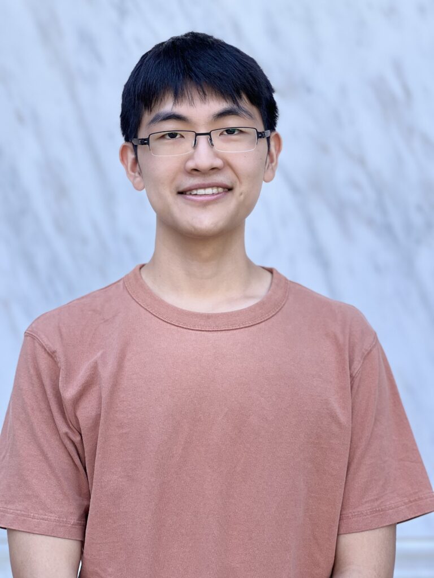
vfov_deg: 25.3
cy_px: 289
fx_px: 1287
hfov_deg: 19.1
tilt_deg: -0.1
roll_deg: -0.2
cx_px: 217
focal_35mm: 77
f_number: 2.8
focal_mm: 9
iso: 50
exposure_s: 1/121
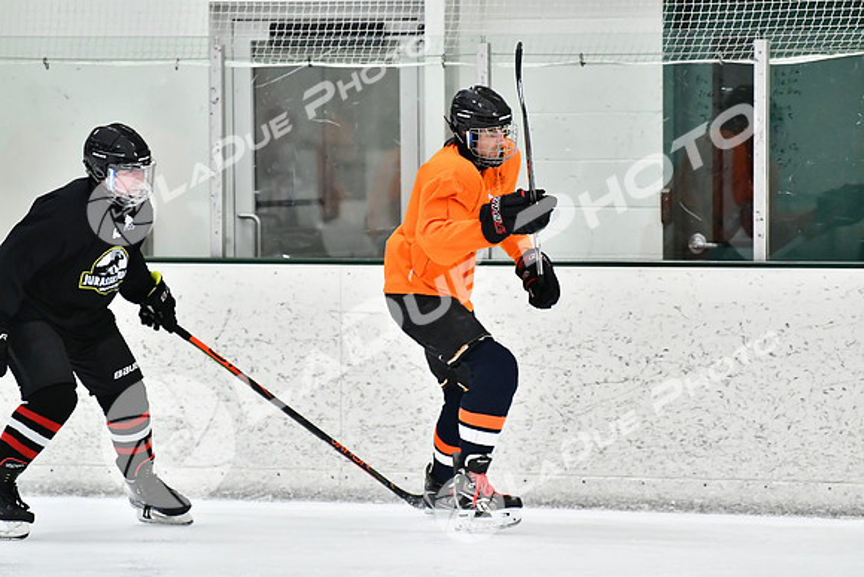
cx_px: 432
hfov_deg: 7.2
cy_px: 288
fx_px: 6841
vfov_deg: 4.8
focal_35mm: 285
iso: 5000
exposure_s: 1/1250
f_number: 2.8
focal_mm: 190
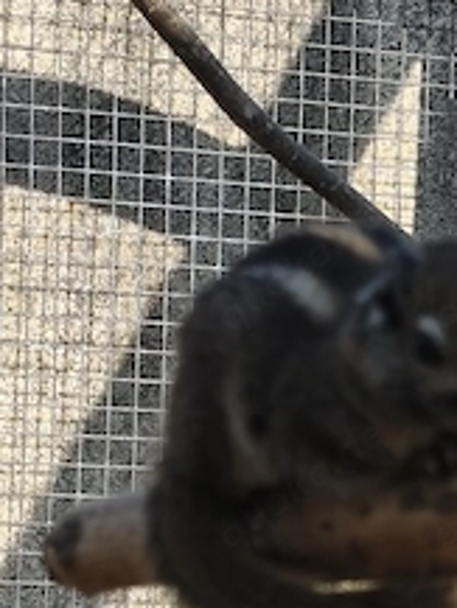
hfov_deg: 7.6
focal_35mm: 195
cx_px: 362
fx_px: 3429
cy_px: 516
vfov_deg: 10.1
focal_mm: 6.14
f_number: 1.65
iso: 50
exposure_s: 1/323
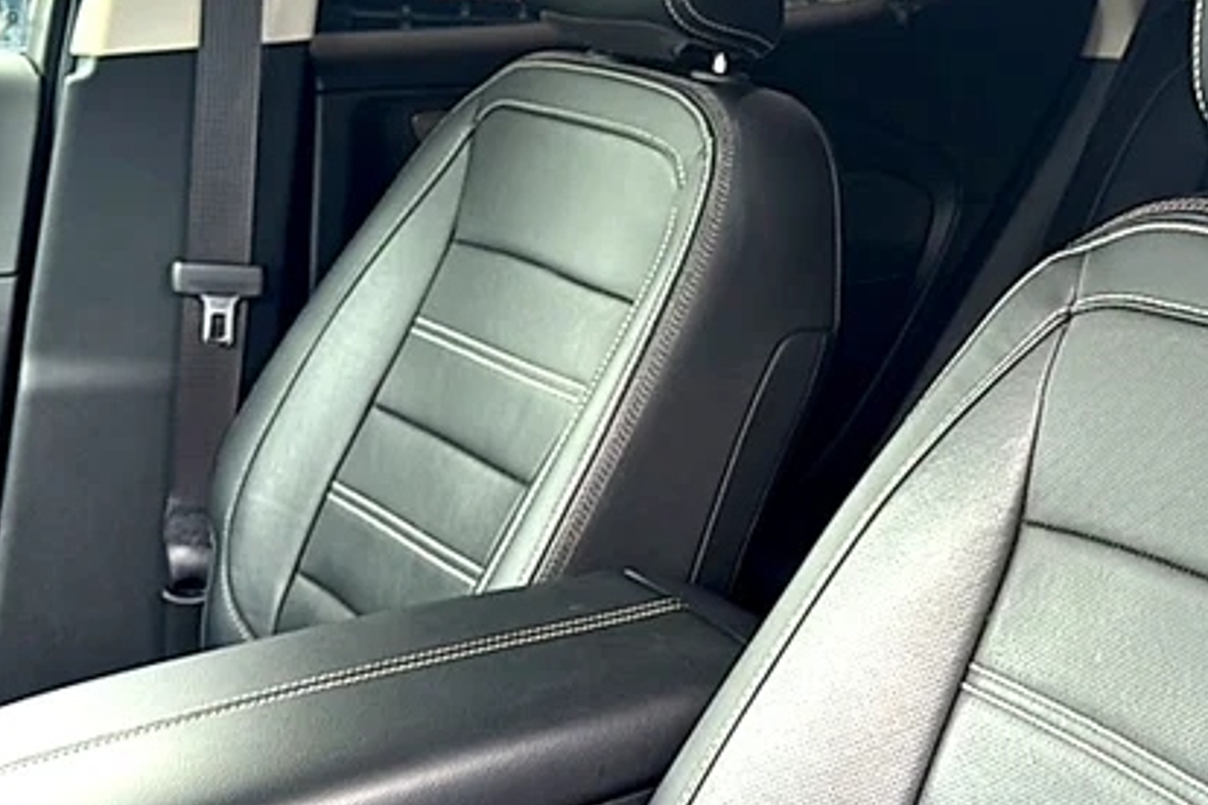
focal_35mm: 44
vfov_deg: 30.4
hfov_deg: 43.5
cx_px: 852
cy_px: 328
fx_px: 1476
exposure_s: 1/136
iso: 80
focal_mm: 6.86
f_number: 1.78
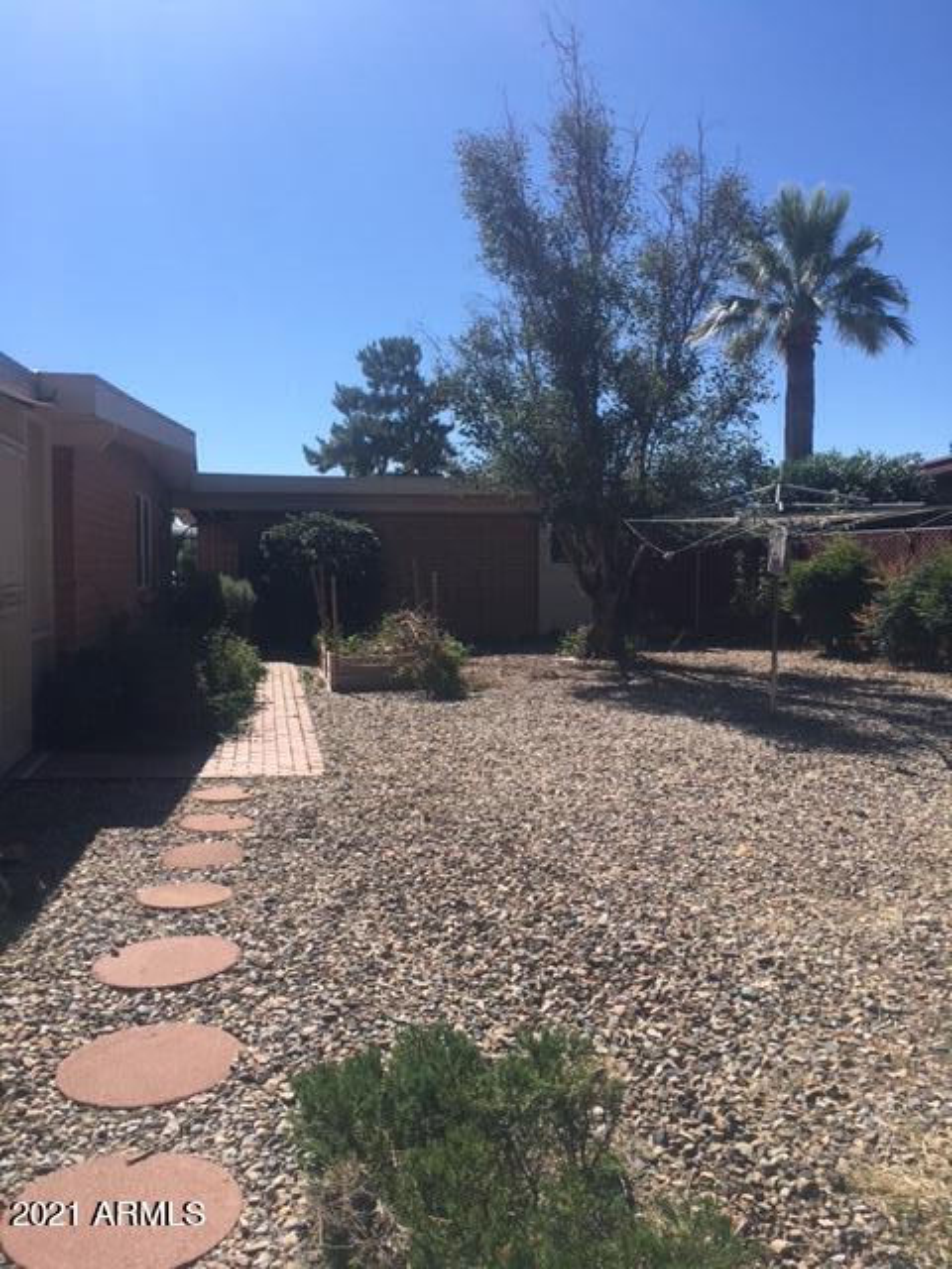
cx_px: 476
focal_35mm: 29
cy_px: 634
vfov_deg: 61.7
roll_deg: +0.0
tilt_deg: -2.1
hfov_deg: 48.2
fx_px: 1063
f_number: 2.2
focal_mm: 4.15
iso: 25
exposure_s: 1/1637
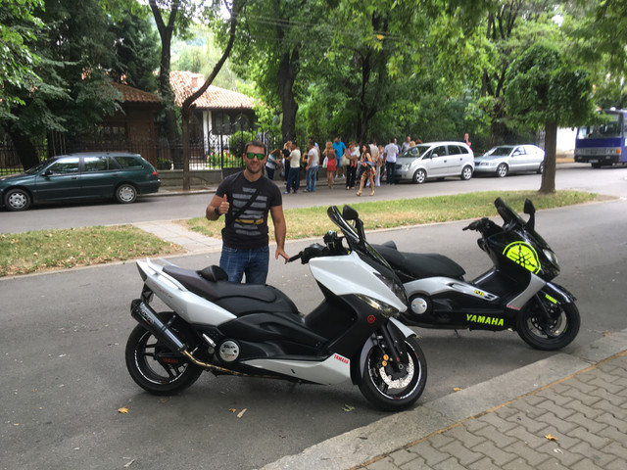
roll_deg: +0.3
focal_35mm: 29
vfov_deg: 48.2
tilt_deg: -9.5
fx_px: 525
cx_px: 314
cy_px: 235
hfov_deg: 61.7
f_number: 2.2
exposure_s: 1/50
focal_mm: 4.15
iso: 32
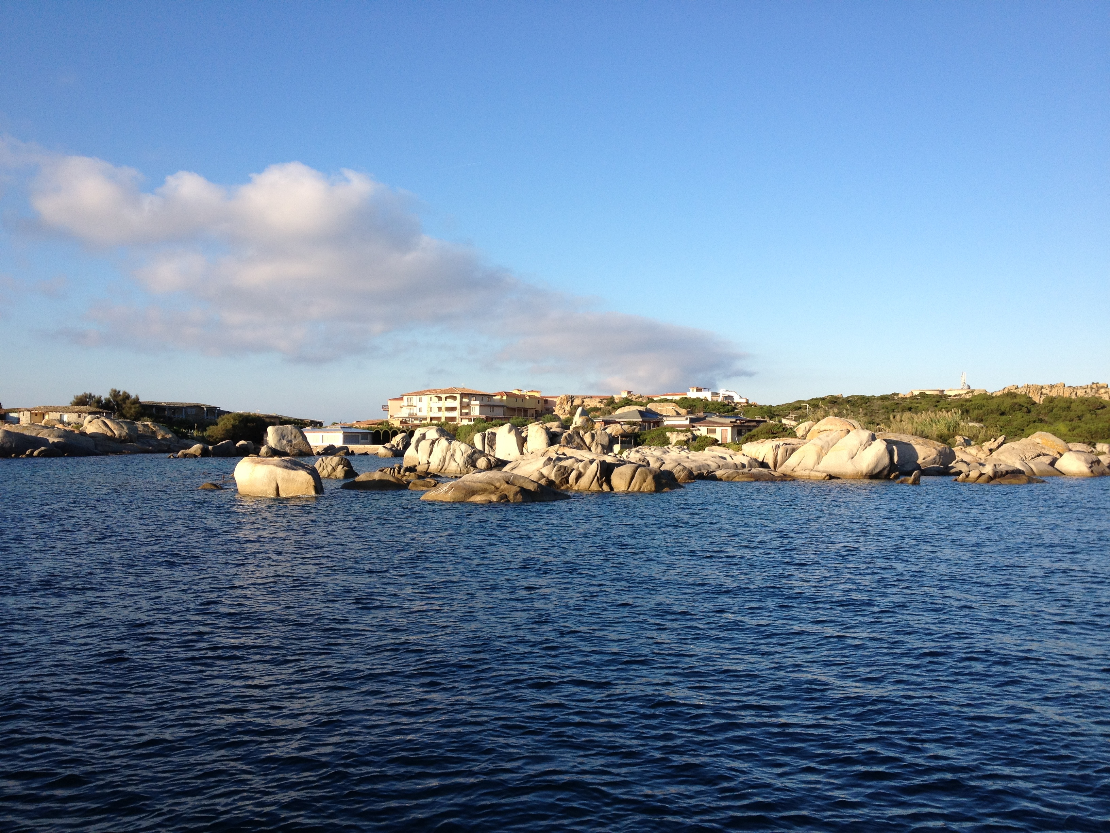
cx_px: 555
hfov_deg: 52.6
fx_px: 1122
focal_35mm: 35
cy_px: 416
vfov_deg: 40.7
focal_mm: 4.28
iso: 64
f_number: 2.4
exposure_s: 1/1104
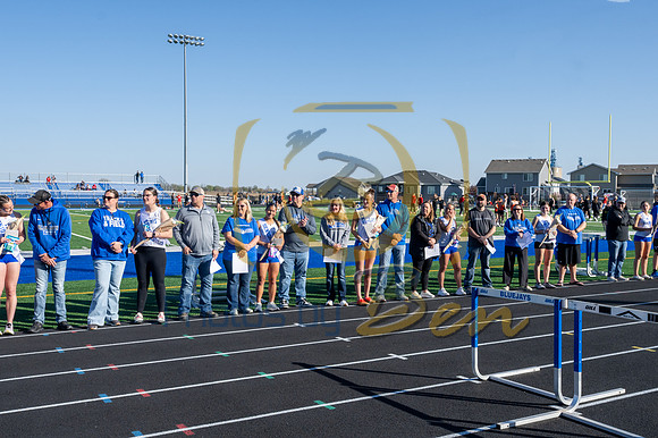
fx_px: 658
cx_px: 329
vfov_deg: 36.8
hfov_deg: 53.2
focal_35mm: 36
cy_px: 219
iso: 100
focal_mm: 24
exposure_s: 1/400
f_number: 8
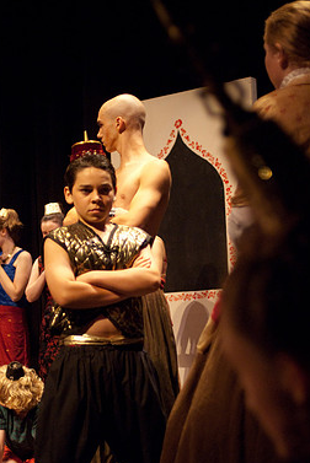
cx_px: 138
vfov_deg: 25.1
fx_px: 1039
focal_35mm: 81
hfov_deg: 17.0
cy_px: 264
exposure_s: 1/100
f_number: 2.8
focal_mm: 45
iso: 1000
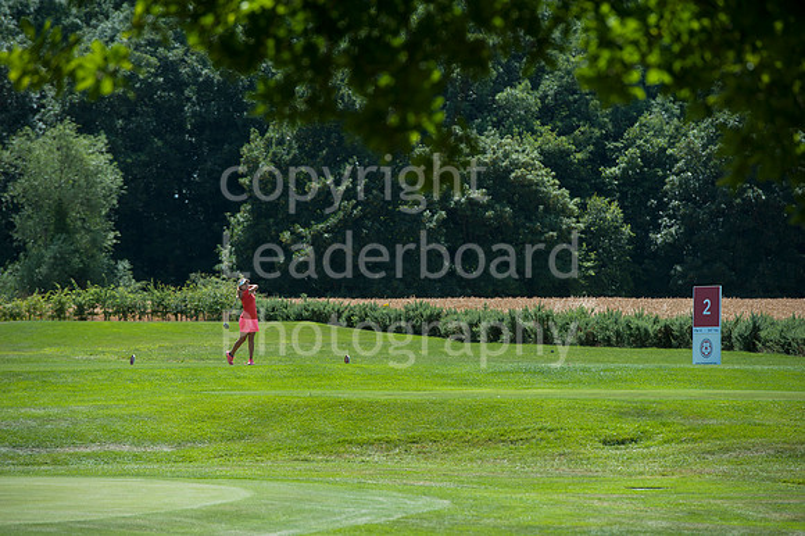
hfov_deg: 11.1
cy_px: 268
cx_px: 402
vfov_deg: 7.4
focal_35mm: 185
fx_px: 4134
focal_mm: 185
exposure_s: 1/1000
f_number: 5.6
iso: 200
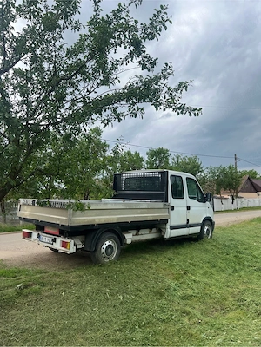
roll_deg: +1.2
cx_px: 130
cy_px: 174
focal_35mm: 26
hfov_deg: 53.1
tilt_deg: +5.3
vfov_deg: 67.3
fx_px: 261
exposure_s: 1/2457
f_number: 1.5
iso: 50
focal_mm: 5.7
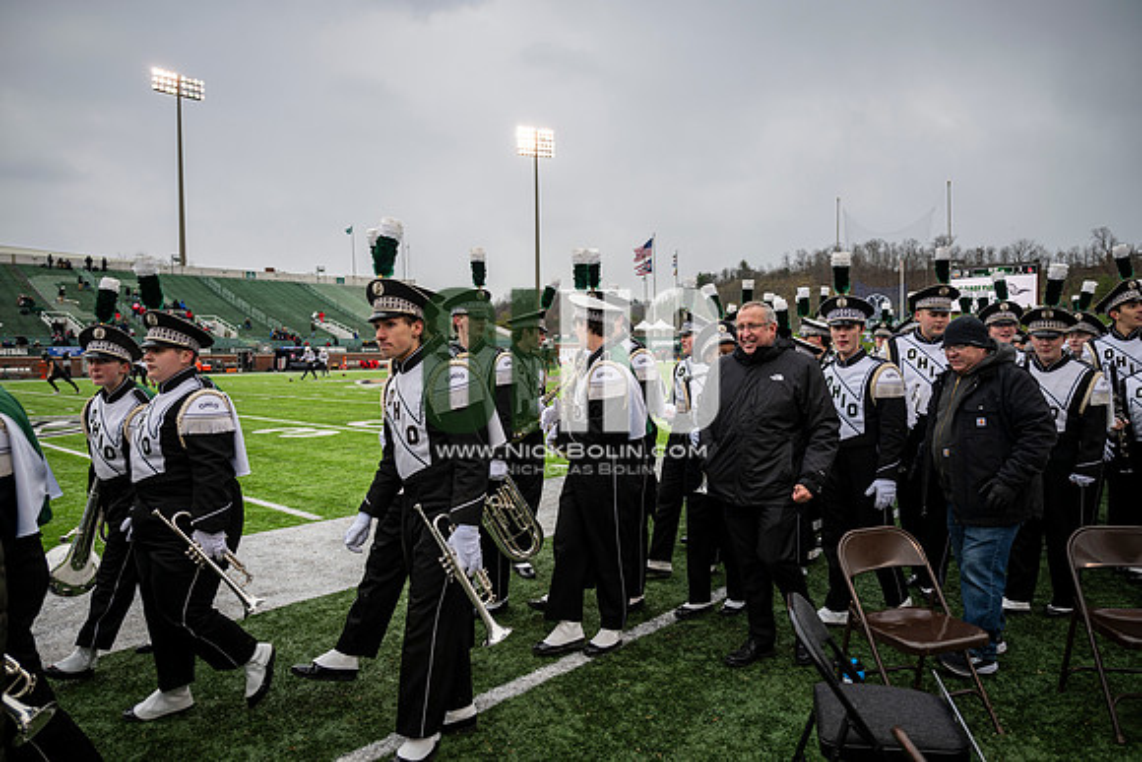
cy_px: 381
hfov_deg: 73.7
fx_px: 761
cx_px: 571
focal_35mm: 24
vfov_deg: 53.2
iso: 100
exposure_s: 1/500
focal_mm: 24
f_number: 2.8
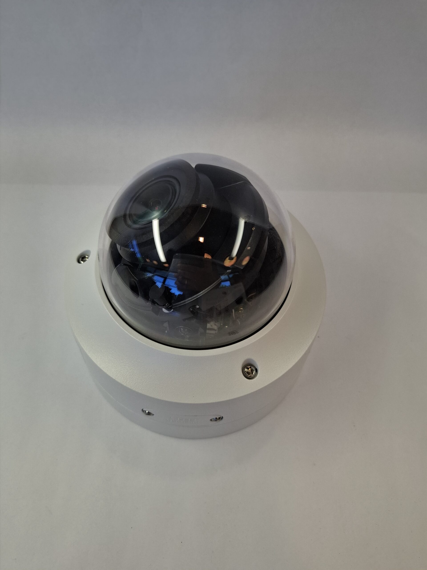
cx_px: 214
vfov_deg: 73.9
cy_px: 285
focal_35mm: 23
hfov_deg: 58.9
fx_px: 378
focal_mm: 5.54
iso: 50
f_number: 1.8
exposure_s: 1/111
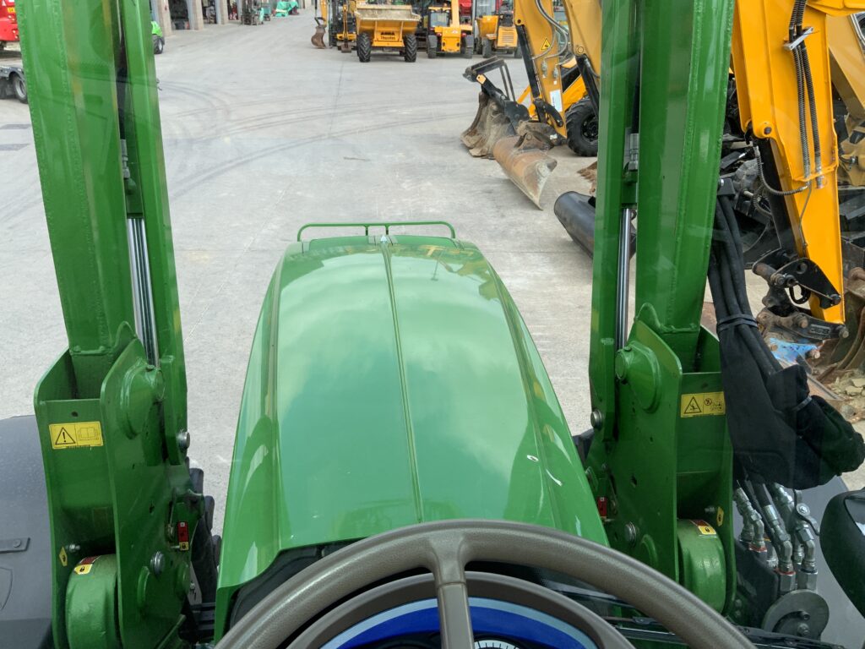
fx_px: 725
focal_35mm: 29
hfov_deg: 61.7
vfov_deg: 48.2
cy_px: 324
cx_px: 432
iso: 16
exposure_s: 1/478
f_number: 1.8
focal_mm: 3
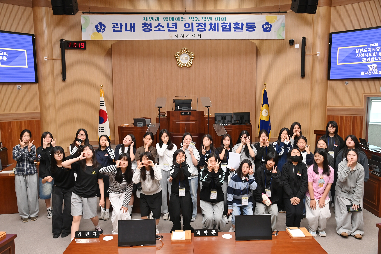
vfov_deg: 42.3
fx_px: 328
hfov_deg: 60.3
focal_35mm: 31
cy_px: 127
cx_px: 190
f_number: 7.1
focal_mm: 31
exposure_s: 1/125
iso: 2500
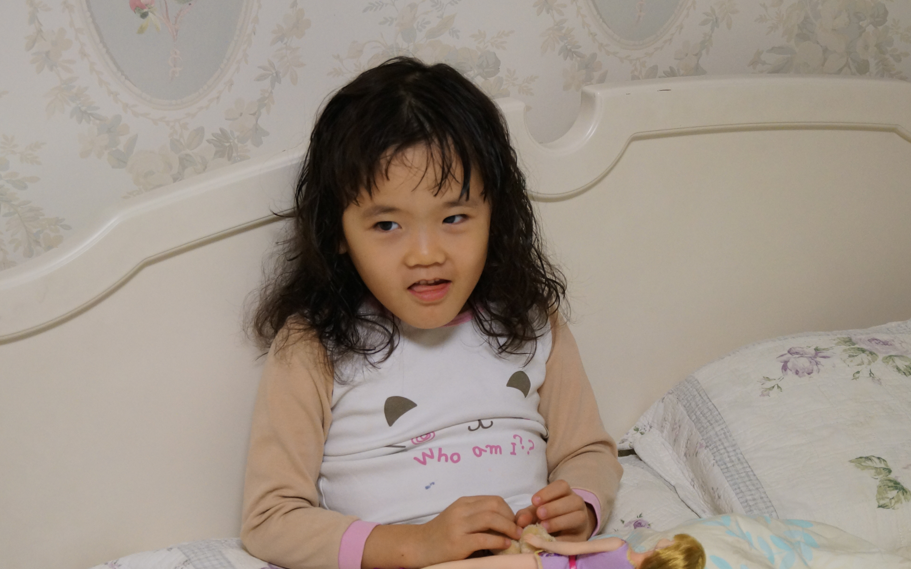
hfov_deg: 30.3
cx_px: 412
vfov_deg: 19.2
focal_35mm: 68
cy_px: 342
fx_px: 1680
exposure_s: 1/60
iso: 800
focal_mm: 35
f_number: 5
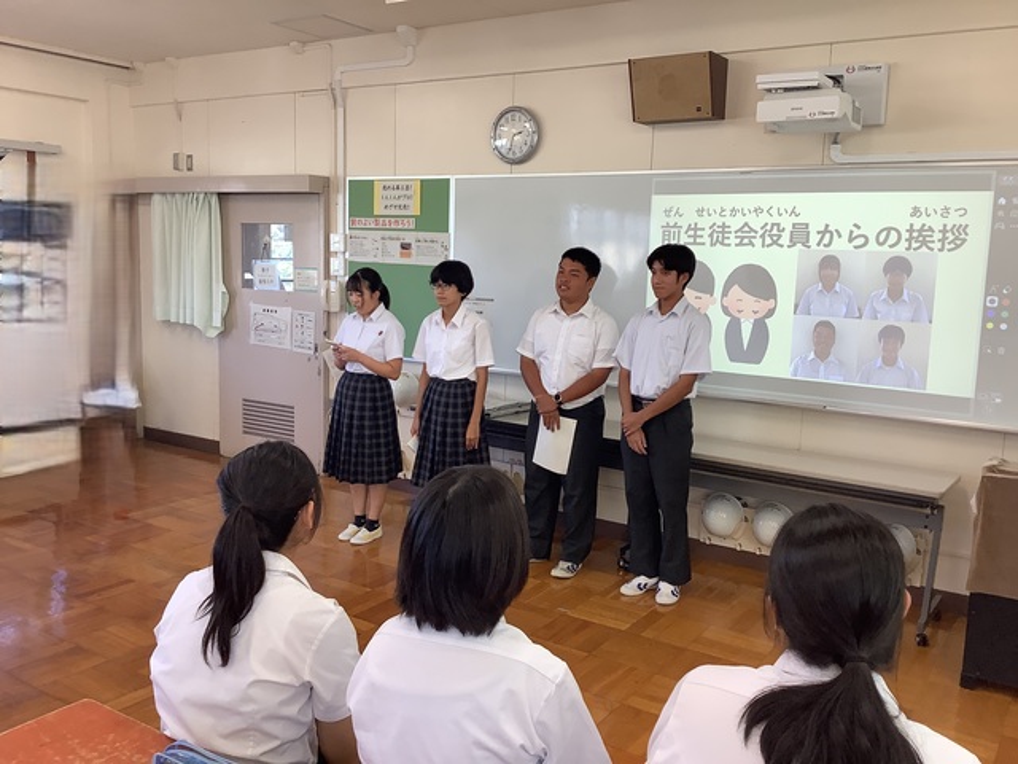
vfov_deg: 45.4
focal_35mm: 31
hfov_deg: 58.4
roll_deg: -2.4
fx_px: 912
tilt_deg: -7.6
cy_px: 382
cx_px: 509
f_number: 2.4
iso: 80
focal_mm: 3.3
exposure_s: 1/120
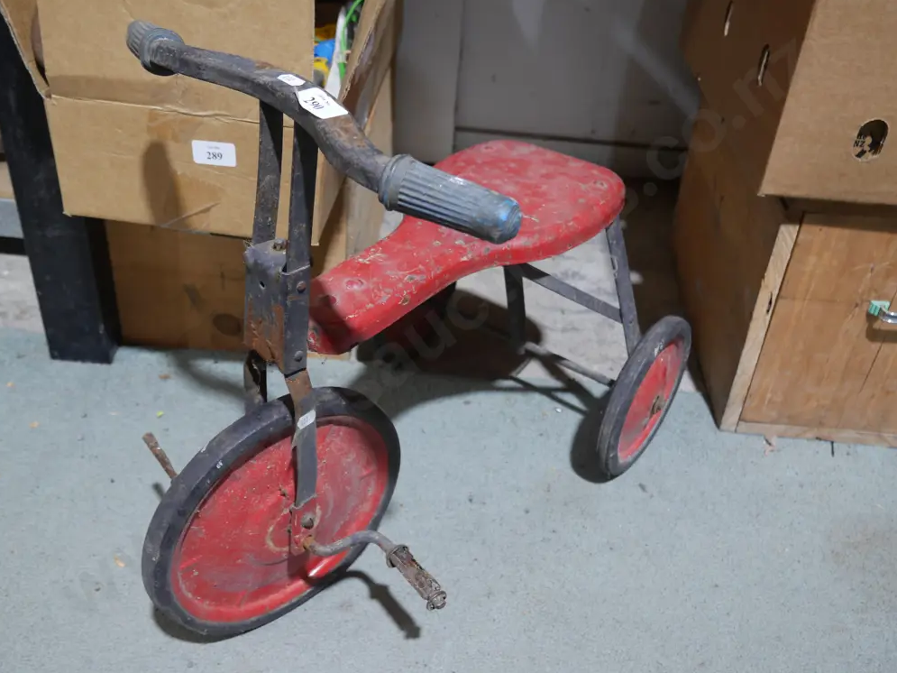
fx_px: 907
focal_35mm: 35
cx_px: 436
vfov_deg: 40.7
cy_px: 331
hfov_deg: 52.6
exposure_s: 1/60
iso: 800
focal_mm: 17
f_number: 4
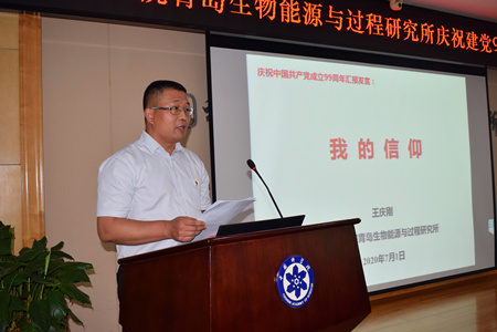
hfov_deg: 53.1
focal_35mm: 36
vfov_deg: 36.9
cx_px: 248
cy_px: 166
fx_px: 497
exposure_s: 1/125
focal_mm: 24
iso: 800
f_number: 5.6
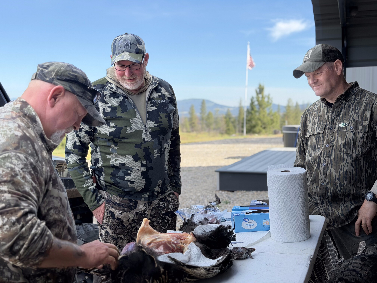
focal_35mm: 48
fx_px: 523
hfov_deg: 39.7
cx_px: 188
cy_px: 142
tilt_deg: -4.1
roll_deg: -0.1
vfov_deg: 30.3
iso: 80
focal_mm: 6.76
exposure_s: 1/1931
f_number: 1.78
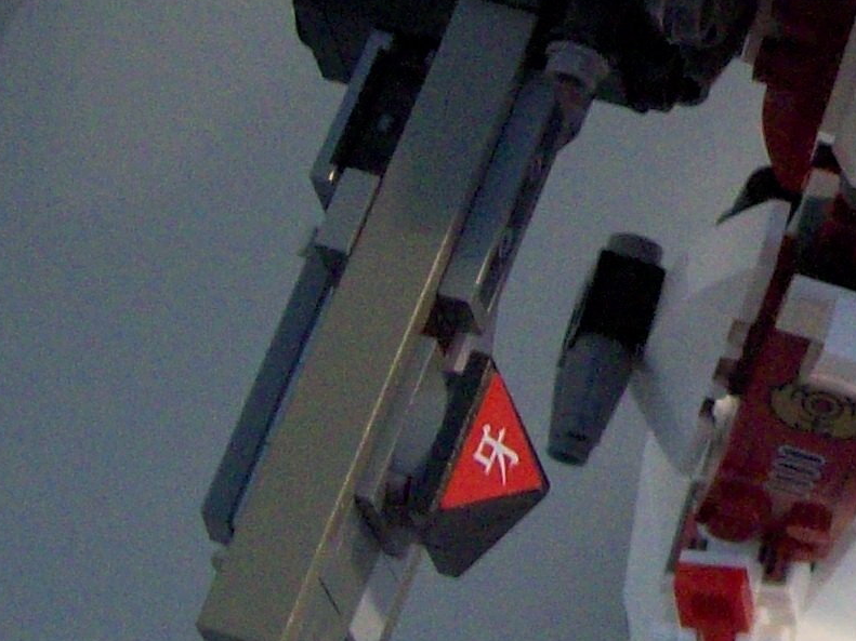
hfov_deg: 12.5
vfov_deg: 9.7
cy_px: -146
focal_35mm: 150
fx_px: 3709
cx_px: 1268
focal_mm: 6
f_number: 2.7
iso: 160
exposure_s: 1/15
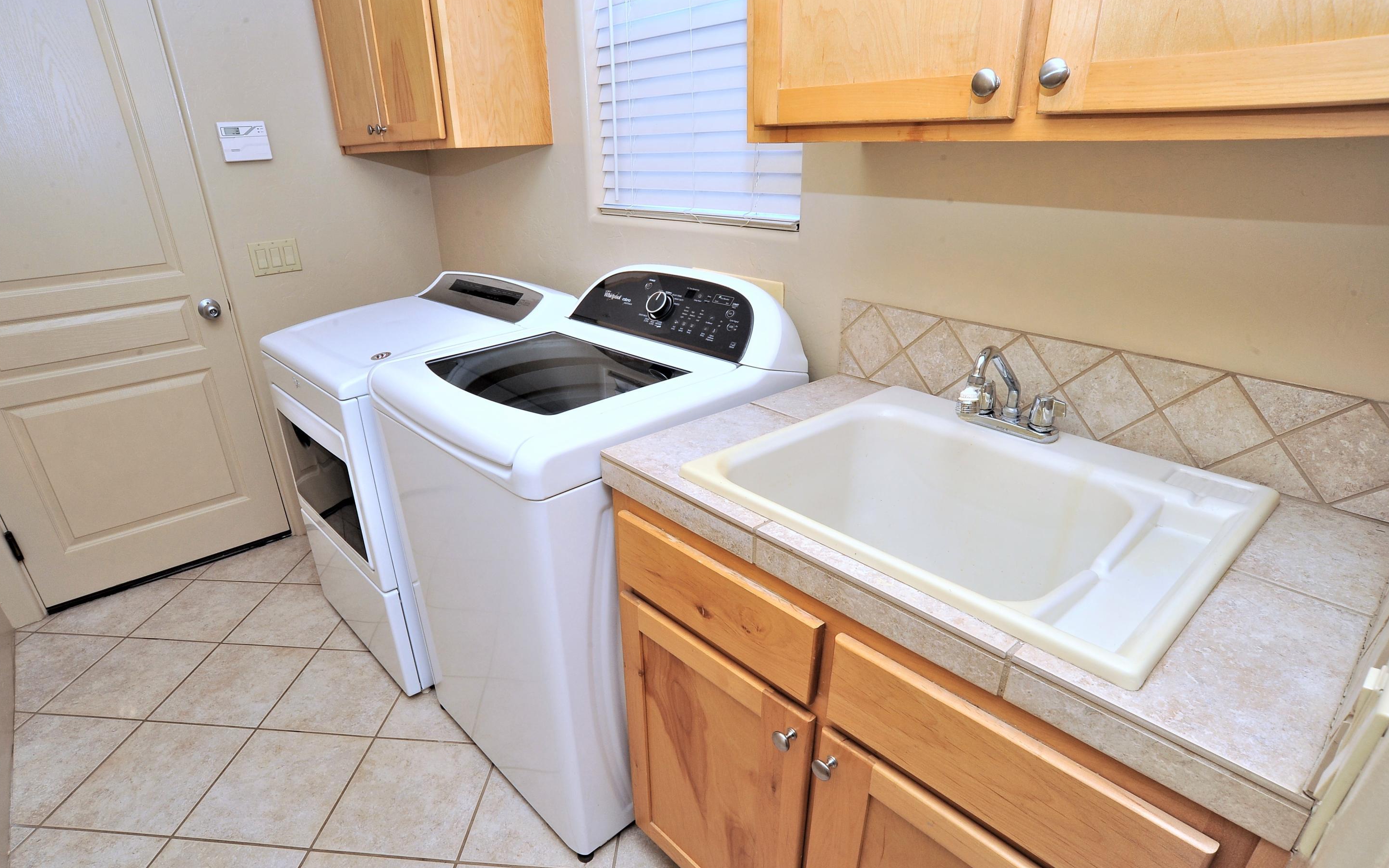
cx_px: 675
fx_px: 719
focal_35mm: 19
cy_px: 464
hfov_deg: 88.0
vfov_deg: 62.1
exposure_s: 1/40
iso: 640
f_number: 16
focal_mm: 18
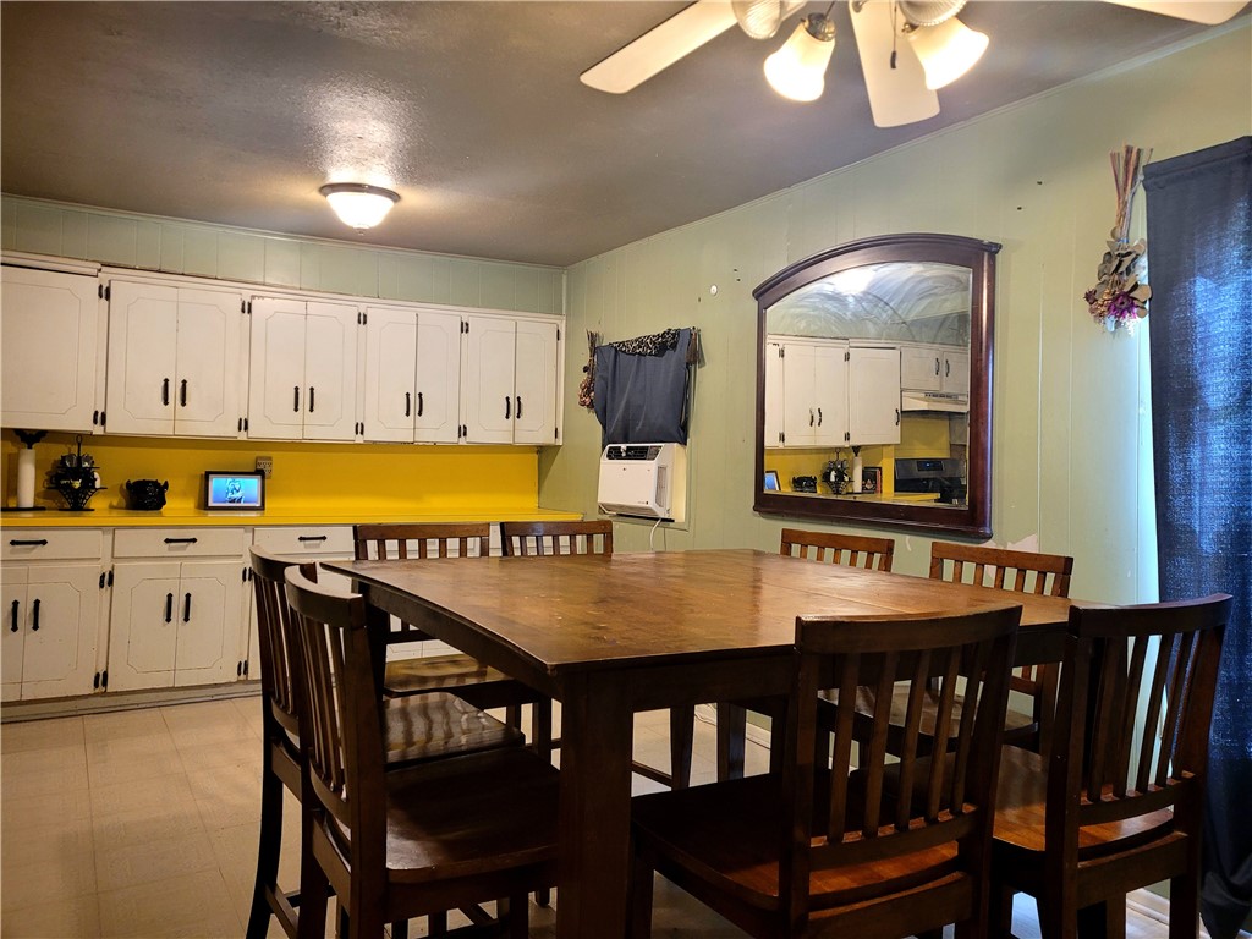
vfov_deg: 53.1
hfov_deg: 67.3
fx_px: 940
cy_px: 470
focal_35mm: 26
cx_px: 626
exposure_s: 1/40
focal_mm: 5.4
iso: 250
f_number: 1.8
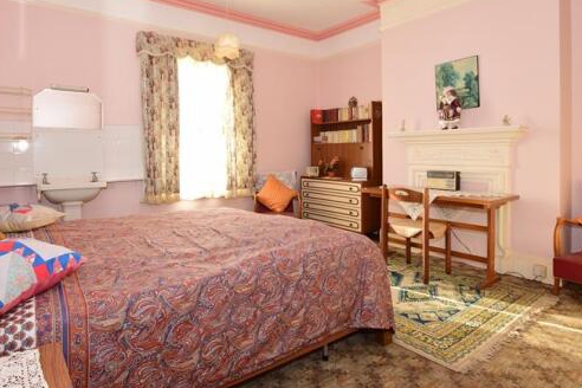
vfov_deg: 61.4
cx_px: 263
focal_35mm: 20
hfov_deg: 83.7
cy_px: 156
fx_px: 323
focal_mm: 10
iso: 400
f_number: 5.6
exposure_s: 1/125
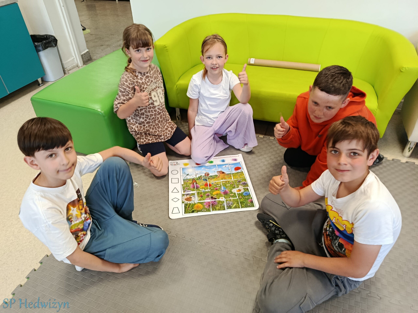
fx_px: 290
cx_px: 209
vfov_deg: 56.8
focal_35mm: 24
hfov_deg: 71.6
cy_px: 156
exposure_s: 1/100
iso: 554
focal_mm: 5.24
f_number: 1.7
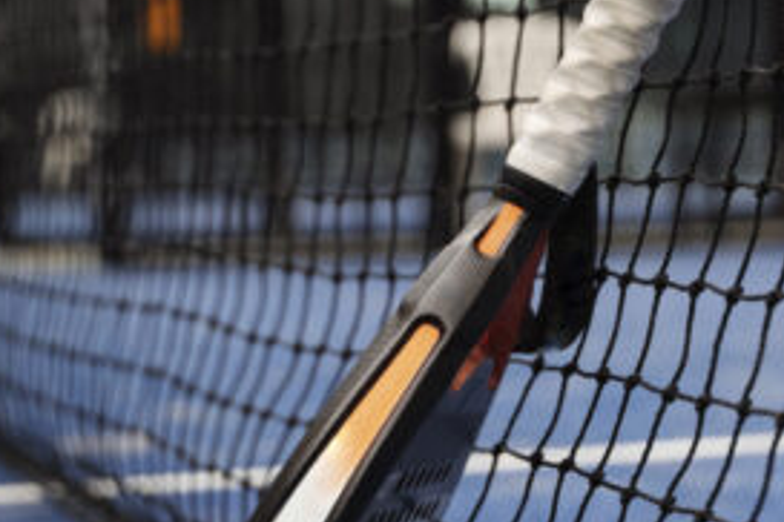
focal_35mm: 121
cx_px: 761
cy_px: 350
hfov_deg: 16.6
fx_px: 2635
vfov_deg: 11.3
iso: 1600
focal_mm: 44
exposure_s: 1/500
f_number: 2.8
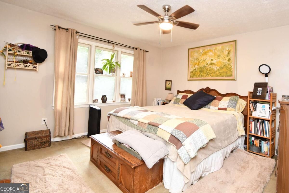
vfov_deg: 77.3
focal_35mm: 15
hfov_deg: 100.4
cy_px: 96
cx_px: 144
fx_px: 120
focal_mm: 10
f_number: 4
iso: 1000
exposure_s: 1/60
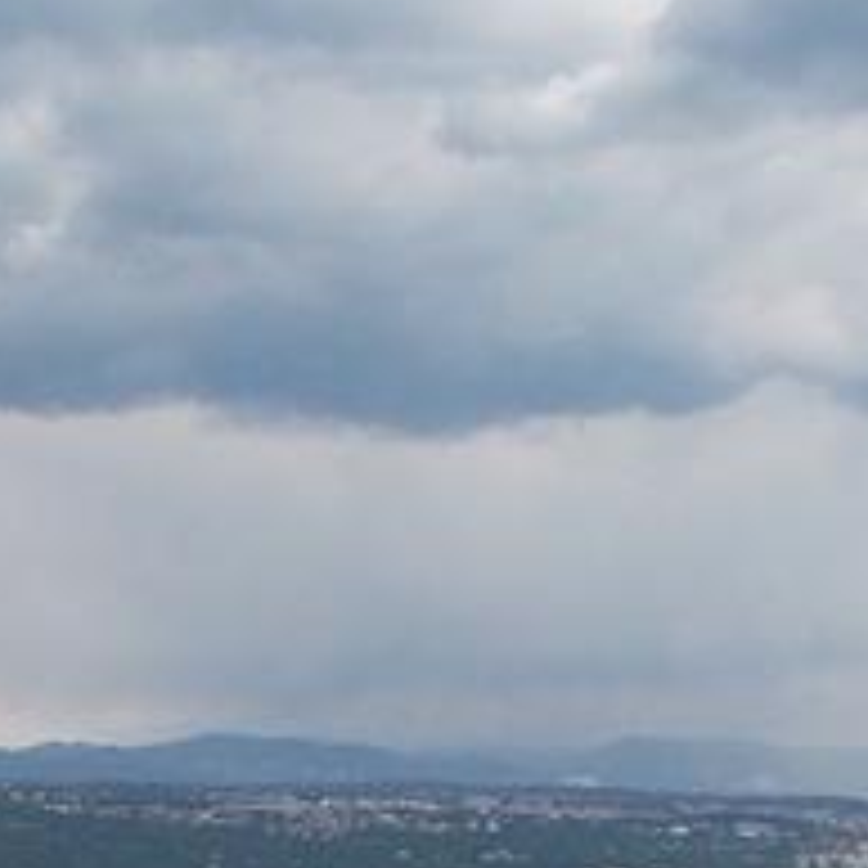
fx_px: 3007
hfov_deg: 15.5
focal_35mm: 106
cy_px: 1232
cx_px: -315
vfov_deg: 15.4
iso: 80
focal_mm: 4.1
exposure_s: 1/800
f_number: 3.3
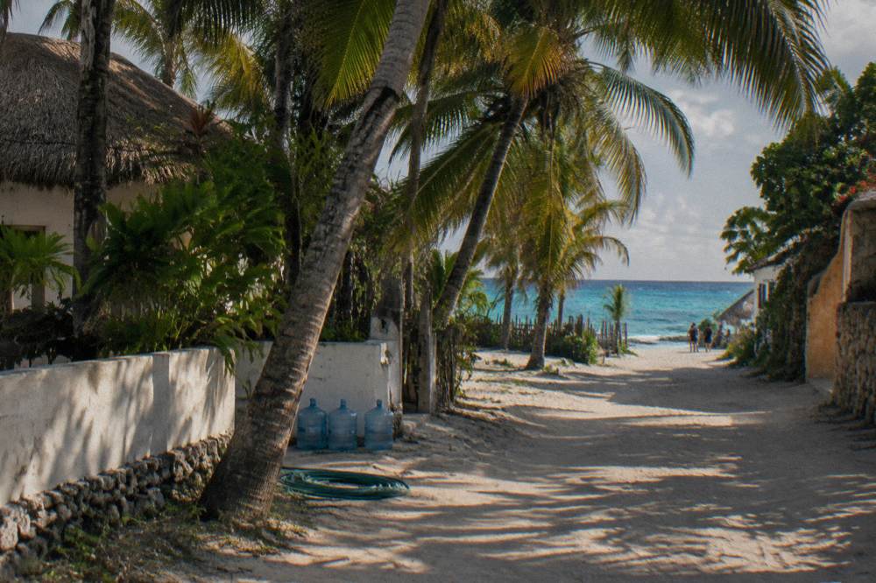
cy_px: 292
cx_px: 438
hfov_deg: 54.5
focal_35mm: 35
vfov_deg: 37.8
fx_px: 851
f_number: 7.1
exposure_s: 1/400
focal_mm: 35
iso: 640
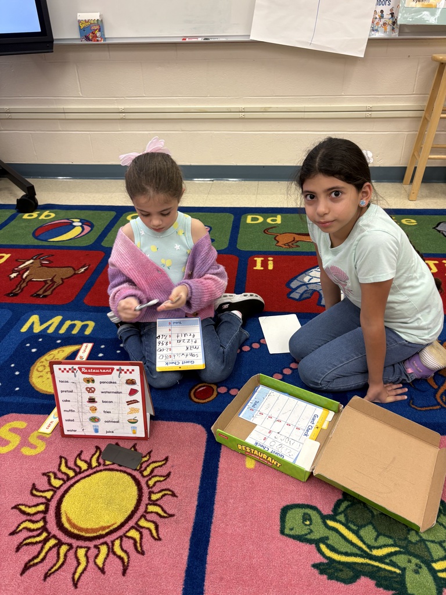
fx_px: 447
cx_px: 223
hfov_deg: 53.1
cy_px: 298
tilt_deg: -31.8
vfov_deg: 67.3
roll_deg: +1.9
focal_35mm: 26
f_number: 1.6
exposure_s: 1/60
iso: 80
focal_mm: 5.96
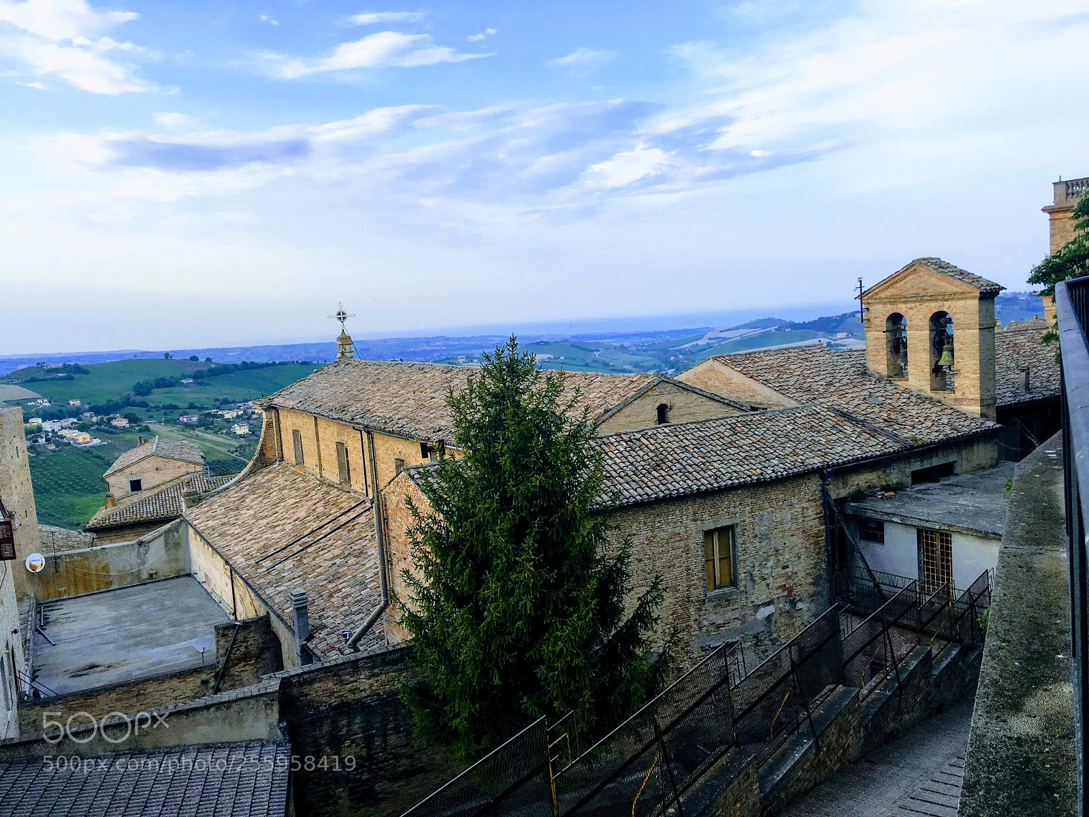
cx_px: 544
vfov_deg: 48.2
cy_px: 408
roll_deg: +4.1
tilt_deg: -6.5
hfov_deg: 61.7
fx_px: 912
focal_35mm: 29
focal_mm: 4.15
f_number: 2.2
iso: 25
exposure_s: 1/308
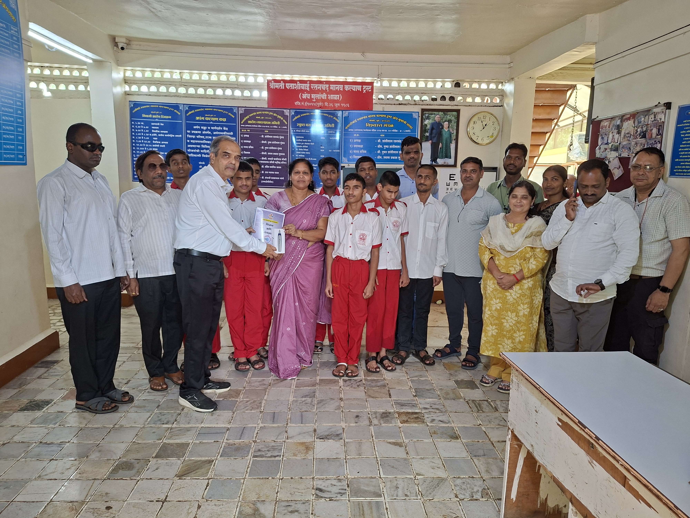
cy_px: 259
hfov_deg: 73.9
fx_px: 458
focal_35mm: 23
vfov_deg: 58.9
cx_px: 345
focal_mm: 5.54
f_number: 1.8
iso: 200
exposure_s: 1/50
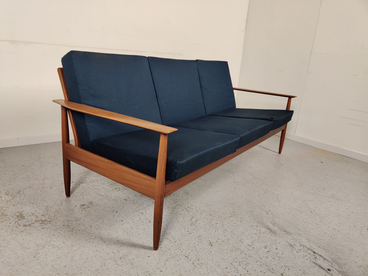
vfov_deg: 51.4
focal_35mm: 27
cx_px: 184
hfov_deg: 65.3
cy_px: 138
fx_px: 287
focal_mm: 4.75
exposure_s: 1/100
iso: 200
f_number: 1.65
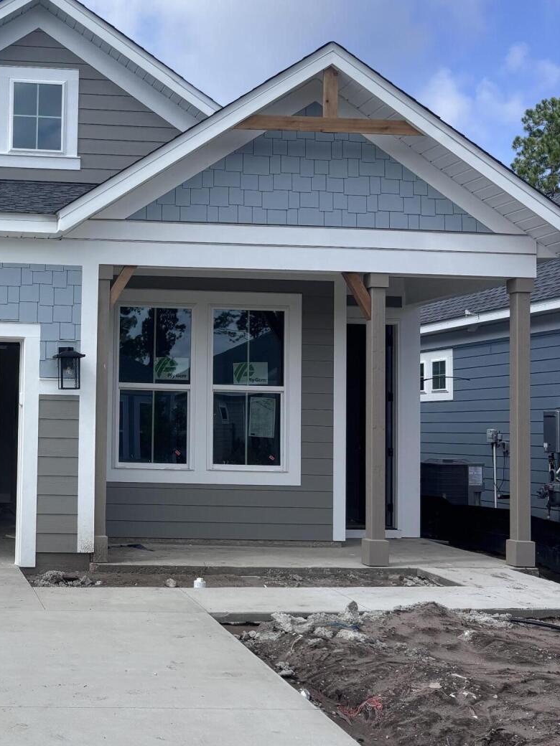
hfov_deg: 27.7
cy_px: 362
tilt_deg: +3.9
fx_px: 1078
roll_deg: -2.3
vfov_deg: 38.2
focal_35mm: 50
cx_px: 25
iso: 50
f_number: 1.6
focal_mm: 5.96
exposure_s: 1/3534
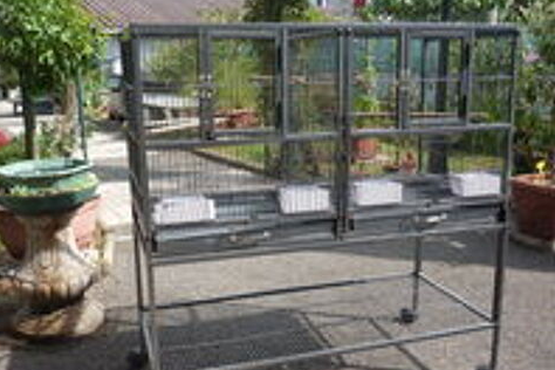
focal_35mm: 39
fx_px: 601
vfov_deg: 34.2
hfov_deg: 49.6
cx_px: 275
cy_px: 205
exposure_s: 1/320
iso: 80
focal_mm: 6.1
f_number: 4
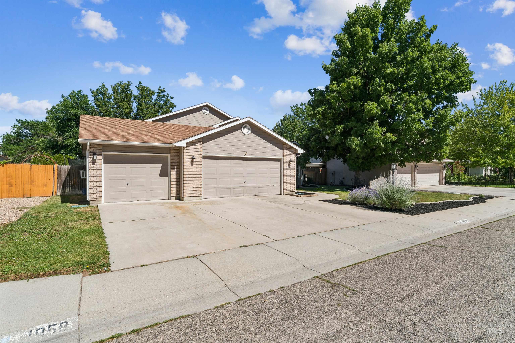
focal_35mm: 19
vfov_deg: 65.7
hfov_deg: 88.1
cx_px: 258
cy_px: 172
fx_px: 266
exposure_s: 1/400
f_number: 13
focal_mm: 18.6
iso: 400
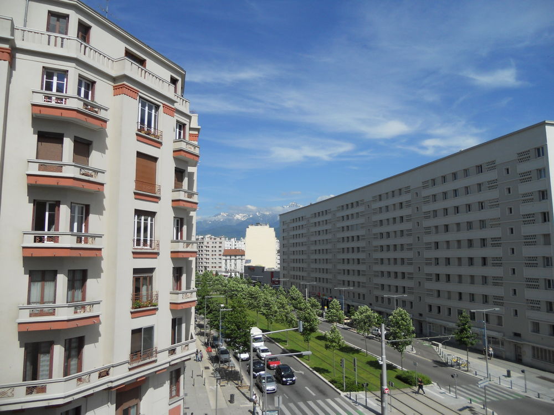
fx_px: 432
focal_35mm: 27
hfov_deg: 65.3
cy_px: 208
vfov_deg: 51.4
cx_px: 277
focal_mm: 4.9
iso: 80
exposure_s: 1/1250
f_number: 3.2
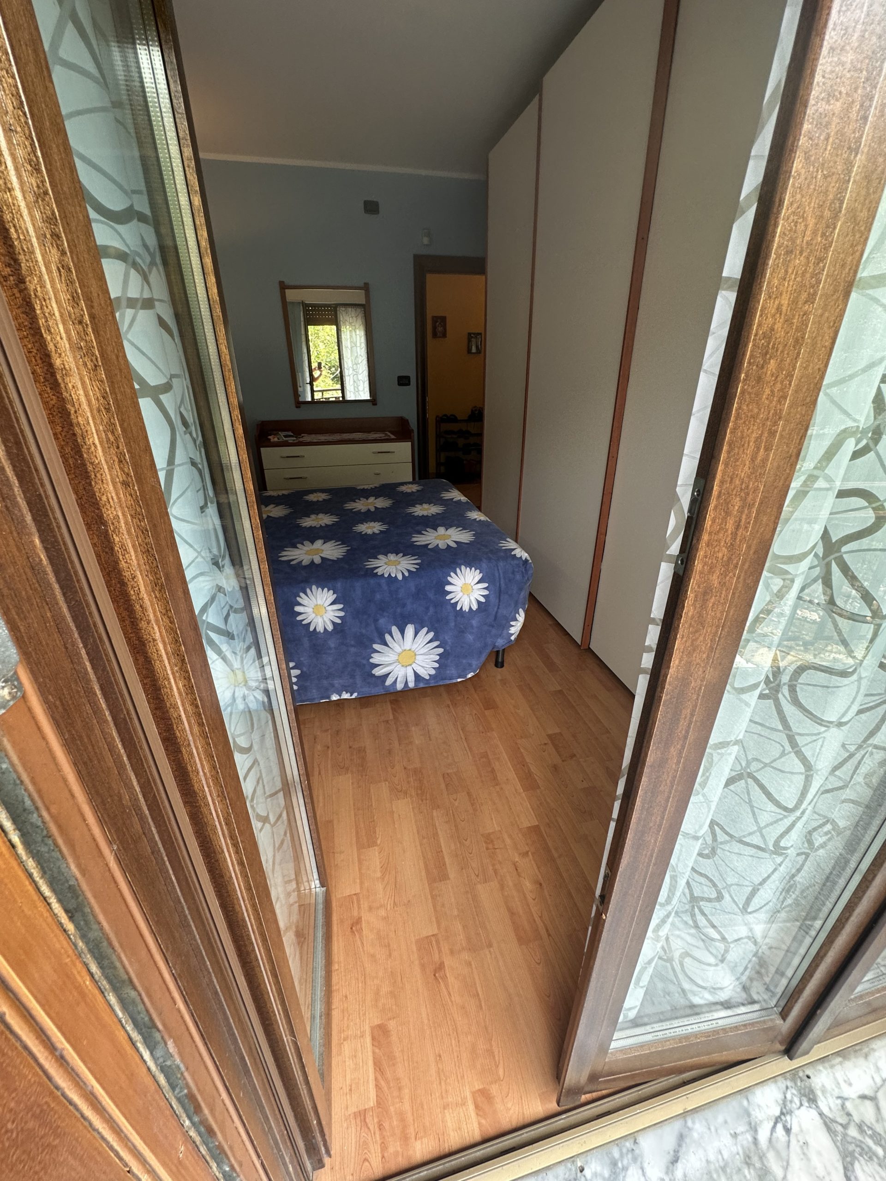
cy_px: 590
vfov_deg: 102.1
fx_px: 478
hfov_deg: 85.7
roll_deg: +0.0
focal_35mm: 14
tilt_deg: -26.0
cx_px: 443
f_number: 2.2
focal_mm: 2.22
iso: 100
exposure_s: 1/100
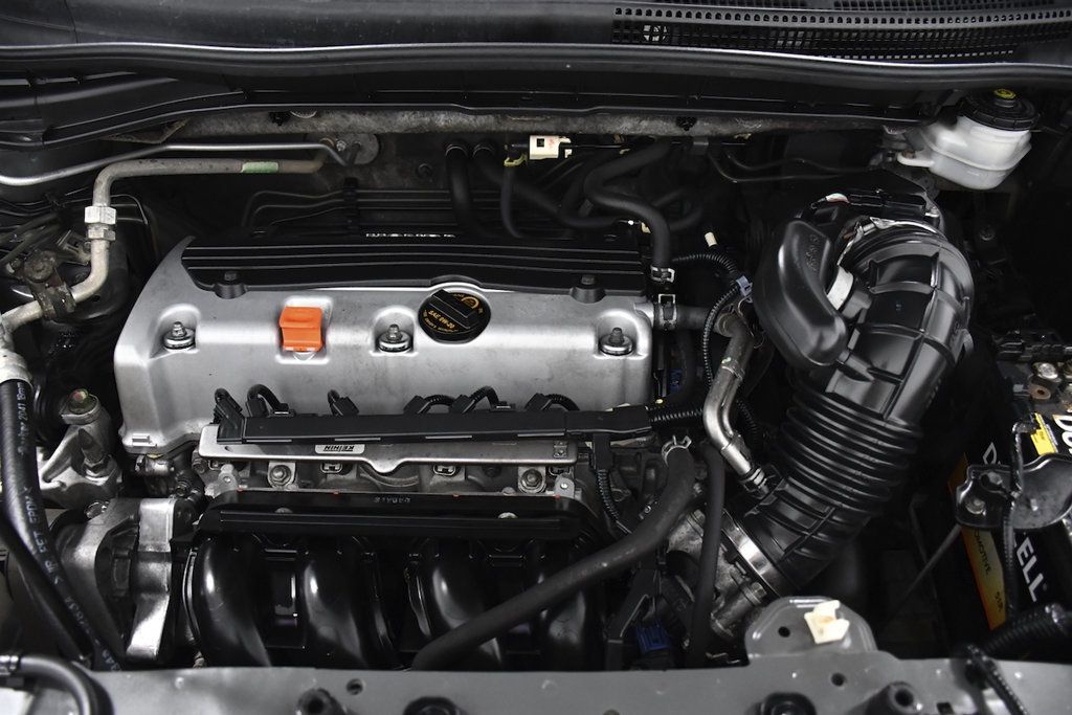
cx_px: 536
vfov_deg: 47.9
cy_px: 358
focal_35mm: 27
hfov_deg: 67.4
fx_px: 804
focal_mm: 18
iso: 2500
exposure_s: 1/160
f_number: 3.5
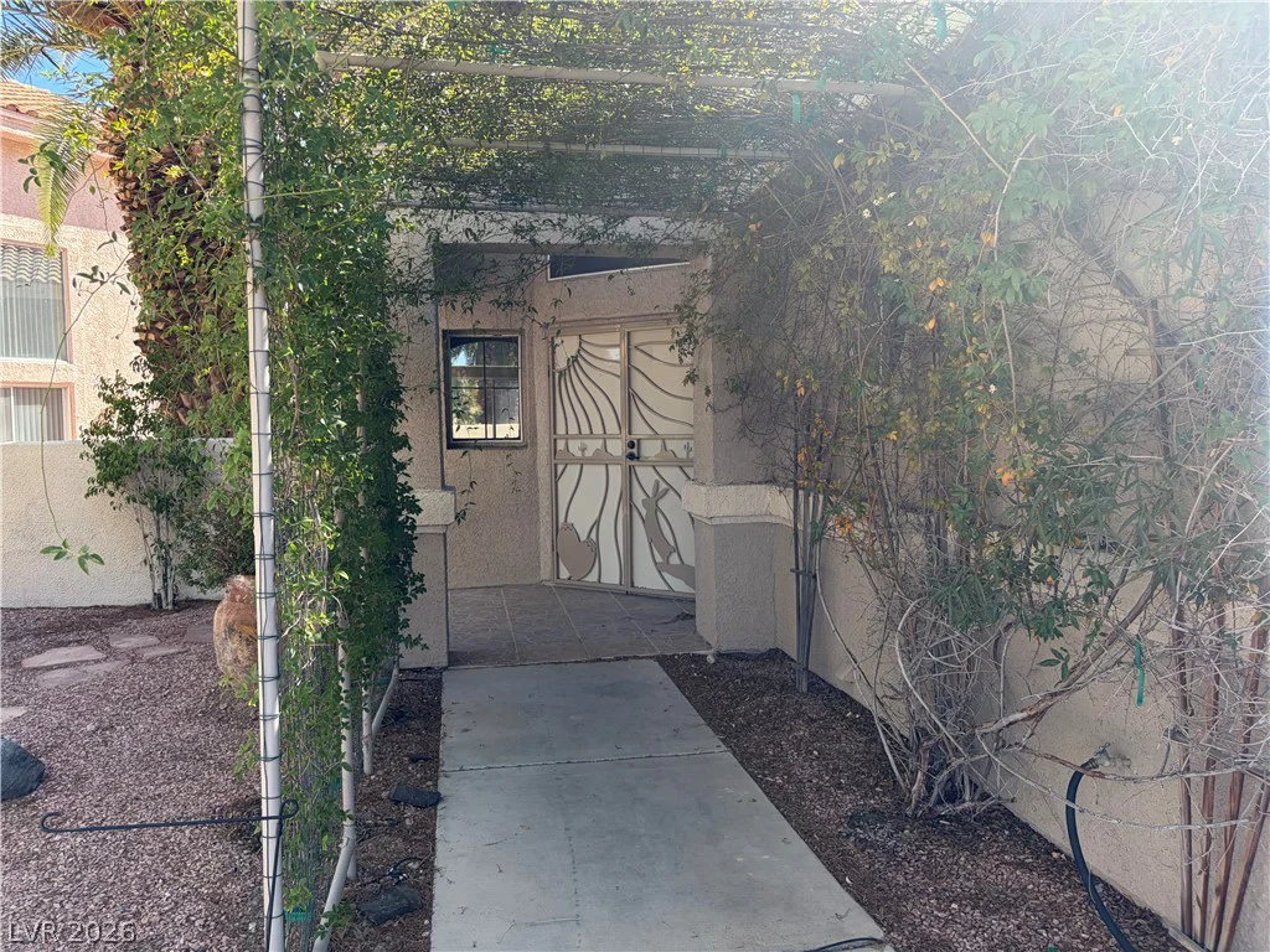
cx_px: 635
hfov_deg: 67.3
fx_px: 954
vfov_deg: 53.1
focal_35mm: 26
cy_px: 476
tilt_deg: -2.7
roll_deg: +0.2
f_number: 1.6
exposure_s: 1/465
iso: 64
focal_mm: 5.96
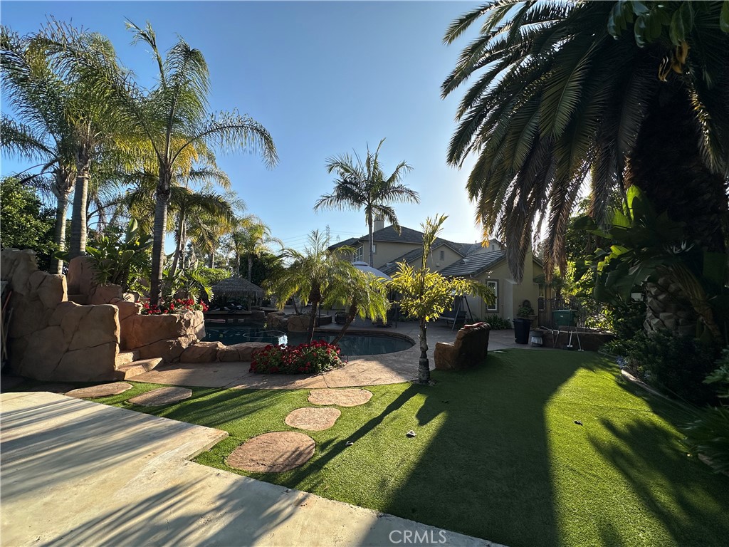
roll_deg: -1.7
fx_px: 295
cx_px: 364
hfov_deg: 102.1
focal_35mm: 14
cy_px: 274
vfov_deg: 85.7
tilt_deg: +3.6
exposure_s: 1/1276
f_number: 2.2
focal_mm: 2.22
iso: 50
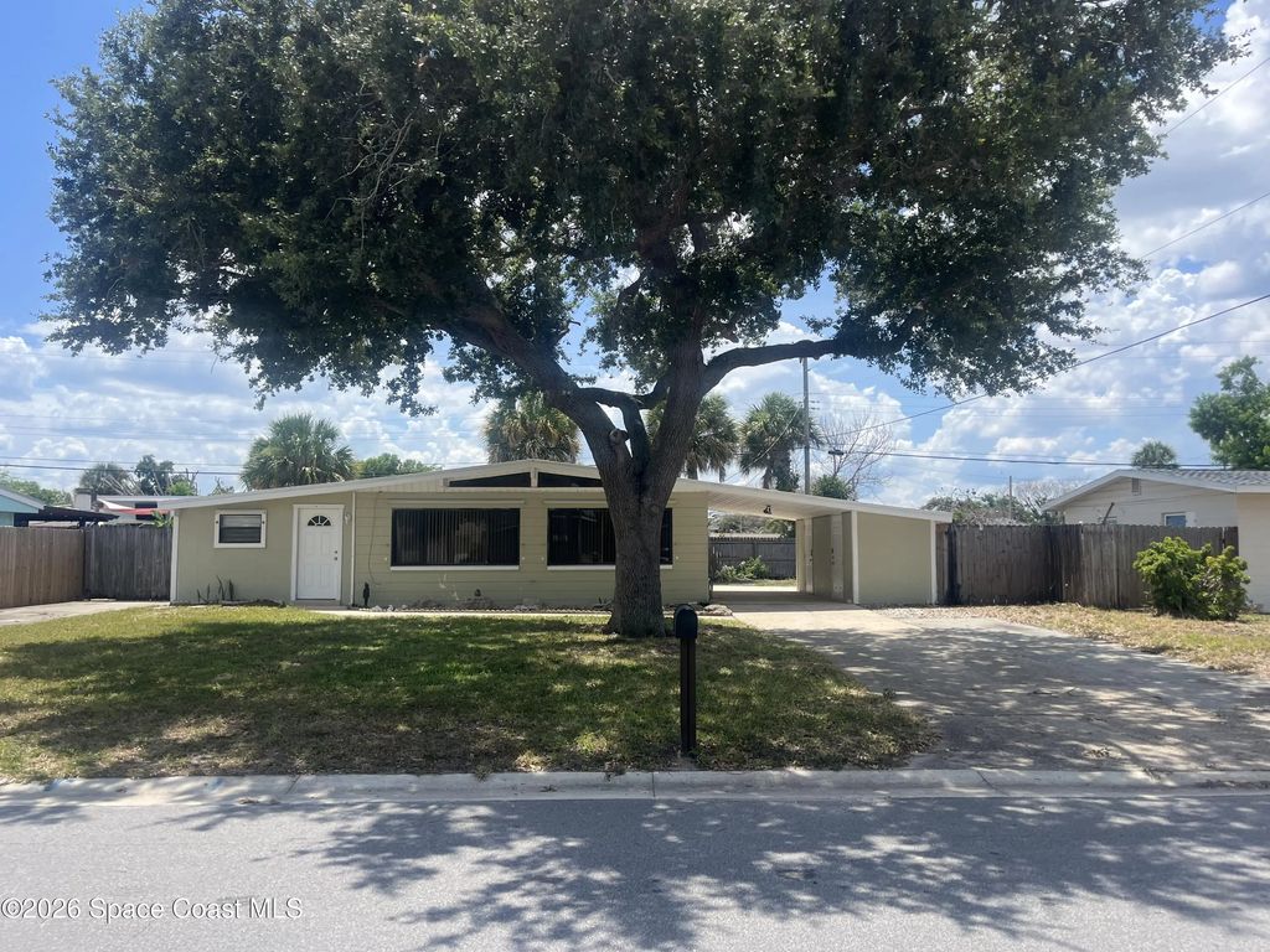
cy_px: 476
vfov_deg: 53.1
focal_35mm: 26
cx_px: 635
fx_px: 954
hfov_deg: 67.3
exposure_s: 1/3521
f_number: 1.6
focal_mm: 5.1
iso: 50
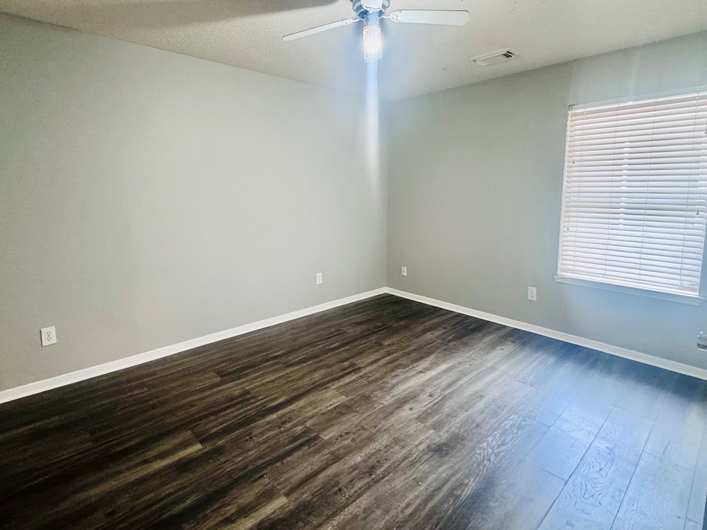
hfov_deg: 87.4
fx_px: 368
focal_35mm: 18
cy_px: 224
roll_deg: +0.9
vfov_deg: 71.2
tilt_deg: -6.1
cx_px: 313
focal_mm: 2.22
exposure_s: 1/60
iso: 640
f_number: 2.2
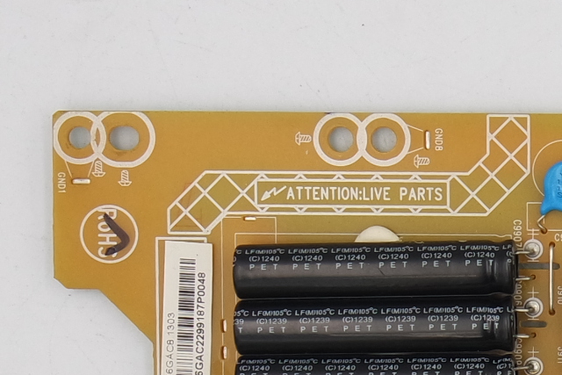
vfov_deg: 7.9
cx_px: 892
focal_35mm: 172
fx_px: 2686
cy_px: 408
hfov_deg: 11.4
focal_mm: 14
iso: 160
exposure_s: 1/100
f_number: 5.6
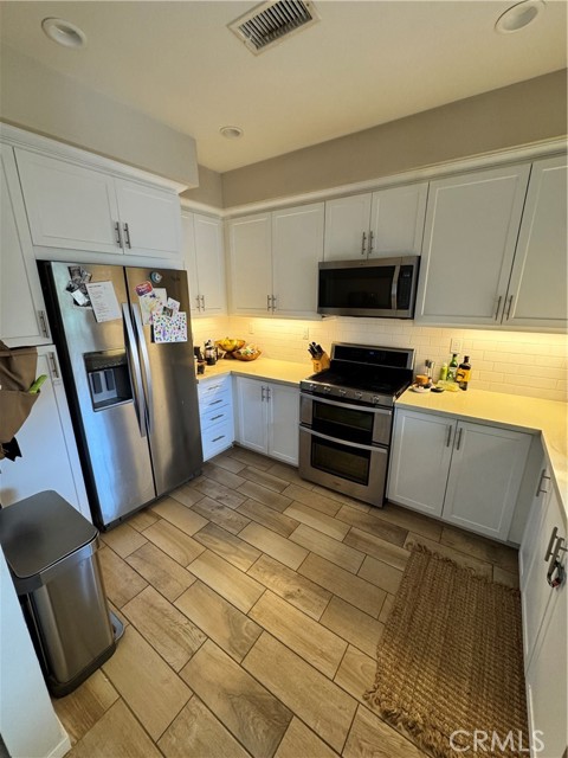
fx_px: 306
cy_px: 379
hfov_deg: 85.7
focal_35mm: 14
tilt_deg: -15.6
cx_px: 284
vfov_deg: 102.1
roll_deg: -0.6
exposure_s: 1/60
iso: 250
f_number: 2.2
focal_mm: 2.22
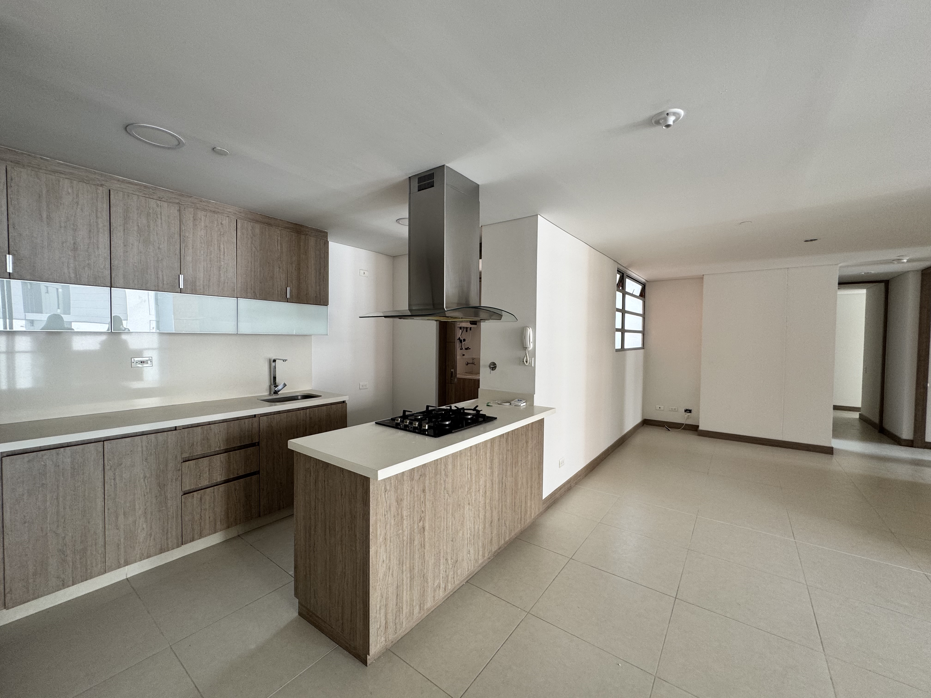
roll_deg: -0.6
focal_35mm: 14
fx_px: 377
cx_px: 466
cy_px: 349
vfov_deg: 85.7
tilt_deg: -2.1
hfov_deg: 102.1
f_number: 2.2
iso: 80
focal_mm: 2.22
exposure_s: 1/99
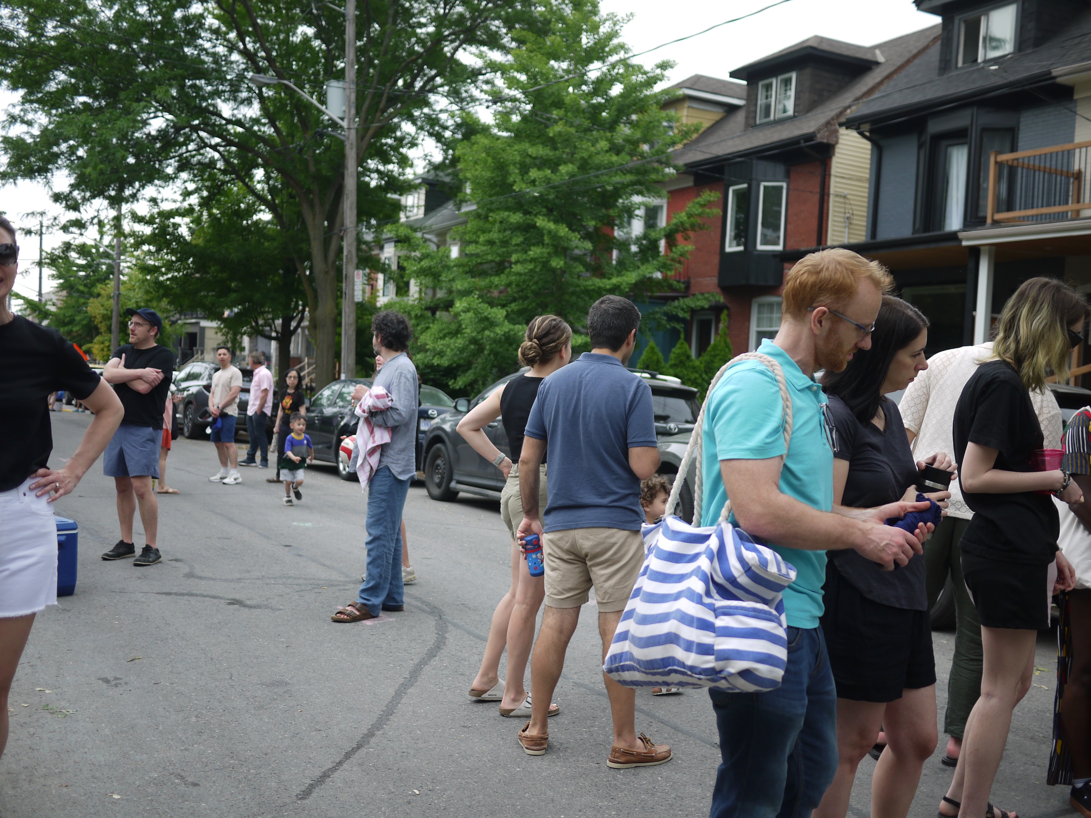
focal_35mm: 40
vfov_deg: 36.0
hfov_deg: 46.8
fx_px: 1261
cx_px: 546
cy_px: 409
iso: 100
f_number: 1.7
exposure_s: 1/800
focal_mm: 20
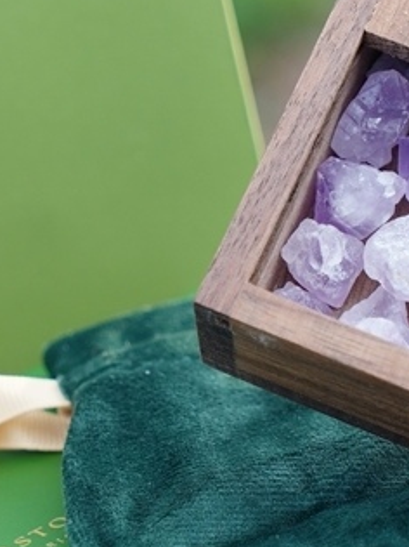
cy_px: 88
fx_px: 3374
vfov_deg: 9.2
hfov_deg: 6.9
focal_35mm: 214
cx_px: 106
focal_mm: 70
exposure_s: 1/80
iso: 160
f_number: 5.6
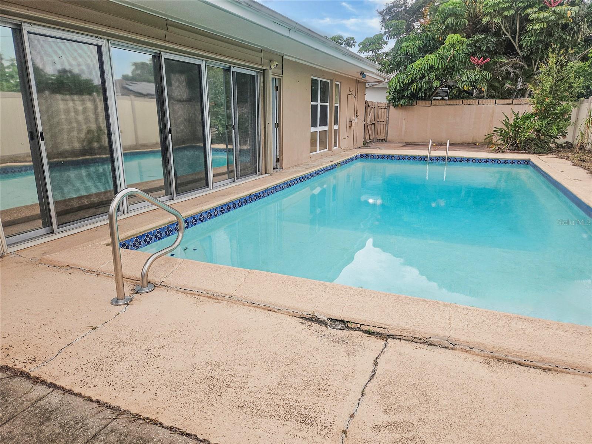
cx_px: 296
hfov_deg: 73.9
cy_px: 222
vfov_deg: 58.9
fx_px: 393
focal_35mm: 23
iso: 25
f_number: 1.8
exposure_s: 1/252
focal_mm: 5.4
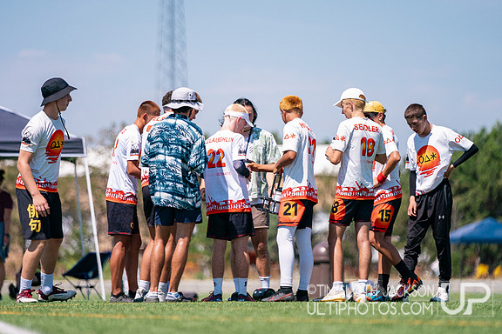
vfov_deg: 5.6
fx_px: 3402
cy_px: 154
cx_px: 246
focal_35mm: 244
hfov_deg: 8.4
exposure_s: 1/16000
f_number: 2.8
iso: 640
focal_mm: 200
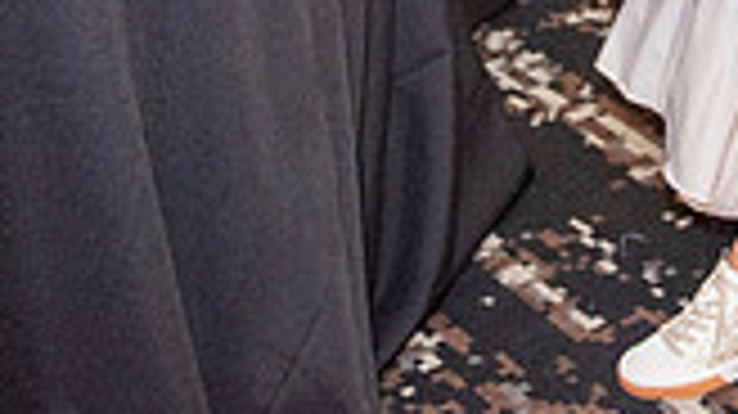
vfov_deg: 11.0
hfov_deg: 19.3
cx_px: 914
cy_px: -295
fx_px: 2034
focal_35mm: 104
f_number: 2.8
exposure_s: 1/250
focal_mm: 28
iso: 1600
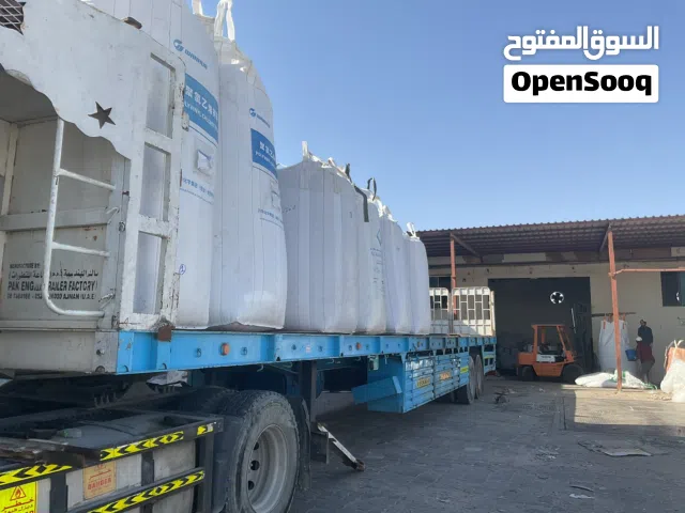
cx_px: 342
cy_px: 256
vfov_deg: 48.2
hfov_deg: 61.7
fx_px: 574
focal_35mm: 29
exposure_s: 1/1250
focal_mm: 3
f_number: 1.8
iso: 16
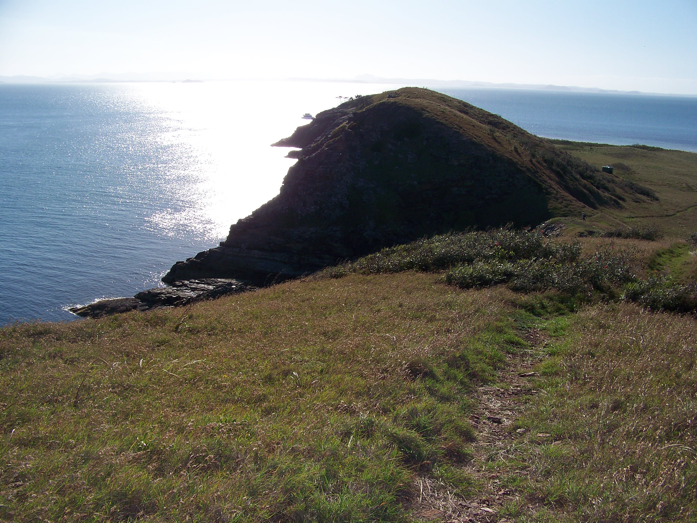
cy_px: 262
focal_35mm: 36
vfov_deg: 39.7
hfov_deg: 51.4
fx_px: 725
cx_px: 348
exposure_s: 1/640
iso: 64
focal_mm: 5.85
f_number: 4
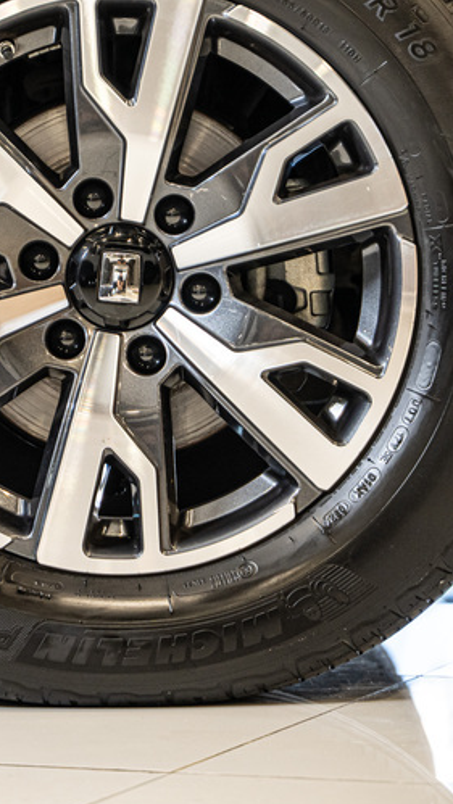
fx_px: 3435
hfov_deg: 7.5
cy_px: 279
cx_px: 130
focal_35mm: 161
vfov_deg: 13.3
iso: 500
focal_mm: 75
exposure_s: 1/160
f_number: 2.8
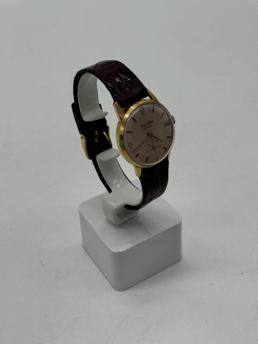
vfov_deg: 39.7
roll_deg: +3.3
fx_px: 477
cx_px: 129
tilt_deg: -39.4
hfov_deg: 30.3
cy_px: 172
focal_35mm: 48
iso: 64
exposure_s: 1/783
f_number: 1.78
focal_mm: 6.76
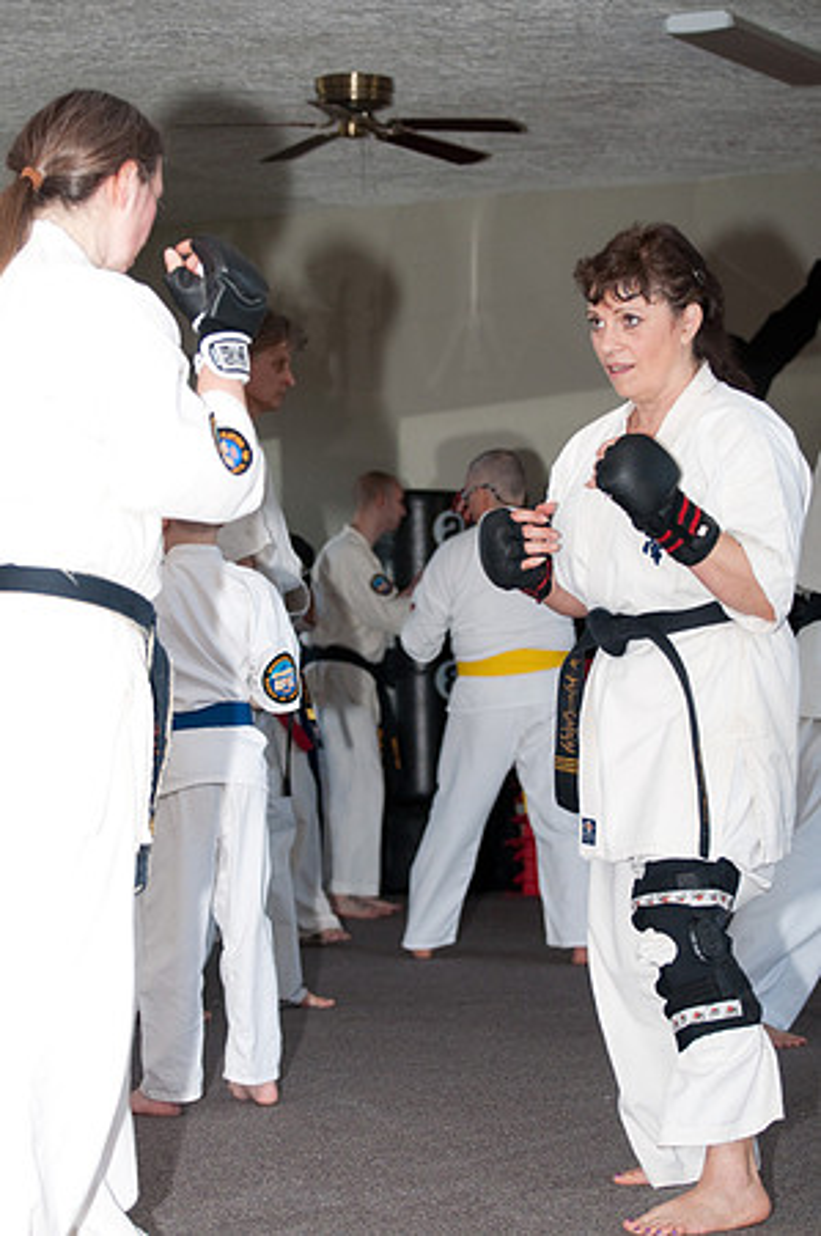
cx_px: 410
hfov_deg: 13.0
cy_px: 618
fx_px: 3600
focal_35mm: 105
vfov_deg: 19.5
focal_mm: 70
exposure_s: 1/200
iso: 800
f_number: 4.5
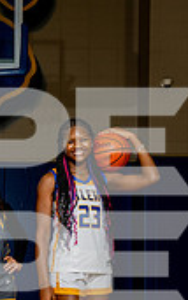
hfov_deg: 10.6
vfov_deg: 17.0
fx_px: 991
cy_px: 267
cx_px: -63
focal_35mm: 121
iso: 400
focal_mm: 45
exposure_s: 1/250
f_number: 8
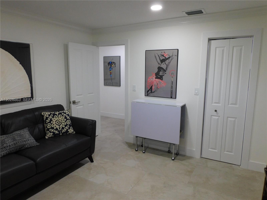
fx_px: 185
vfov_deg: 56.8
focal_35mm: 24
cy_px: 100
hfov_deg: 71.6
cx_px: 134
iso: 220
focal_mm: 4.3
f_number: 3.3
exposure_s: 1/30
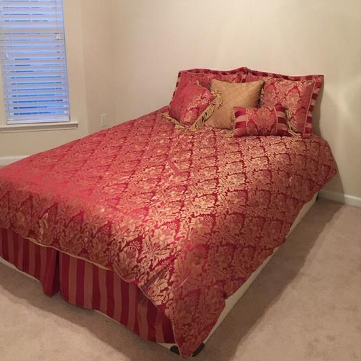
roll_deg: +0.8
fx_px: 437
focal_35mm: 37
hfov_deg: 44.9
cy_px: 115
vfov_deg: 44.2
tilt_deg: -14.3
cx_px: 167
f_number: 2.2
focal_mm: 4.15
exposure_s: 1/15
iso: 125
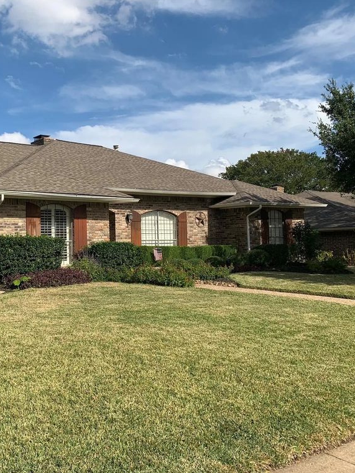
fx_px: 478
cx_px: 73
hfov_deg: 39.2
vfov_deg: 52.6
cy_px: 237
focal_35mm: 35
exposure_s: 1/2545
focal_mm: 4.25
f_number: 1.8
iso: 25
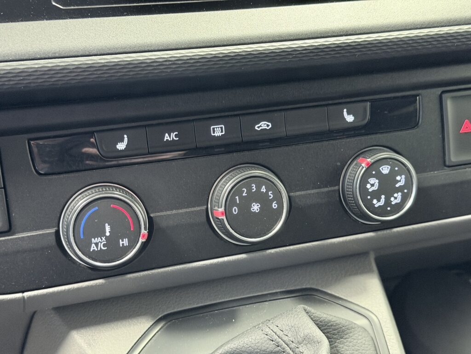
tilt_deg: -26.7
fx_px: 653
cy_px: 177
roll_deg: -0.7
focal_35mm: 48
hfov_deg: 39.7
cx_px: 236
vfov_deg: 30.3
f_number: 1.78
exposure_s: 1/25
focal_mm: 6.76
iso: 800
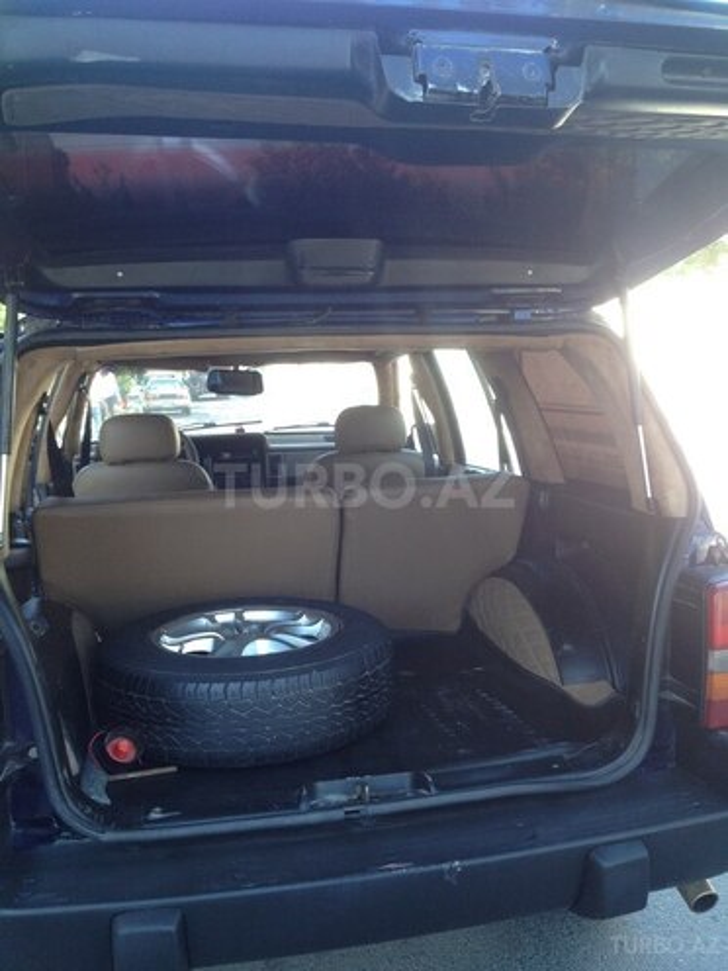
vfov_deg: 52.6
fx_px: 981
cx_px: 364
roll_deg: +3.0
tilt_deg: -10.8
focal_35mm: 35
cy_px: 486
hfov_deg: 40.7
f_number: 2.4
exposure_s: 1/120
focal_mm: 4.28
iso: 80
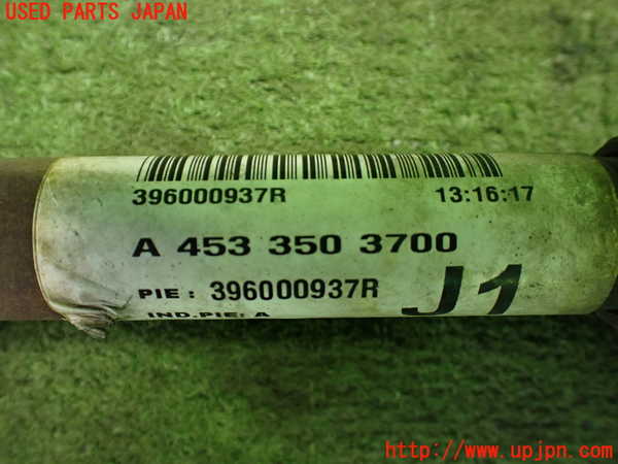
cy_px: 232
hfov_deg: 60.0
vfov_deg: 46.8
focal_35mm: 30
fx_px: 536
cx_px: 309
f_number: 2.3
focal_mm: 5.4
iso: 800
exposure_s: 1/60
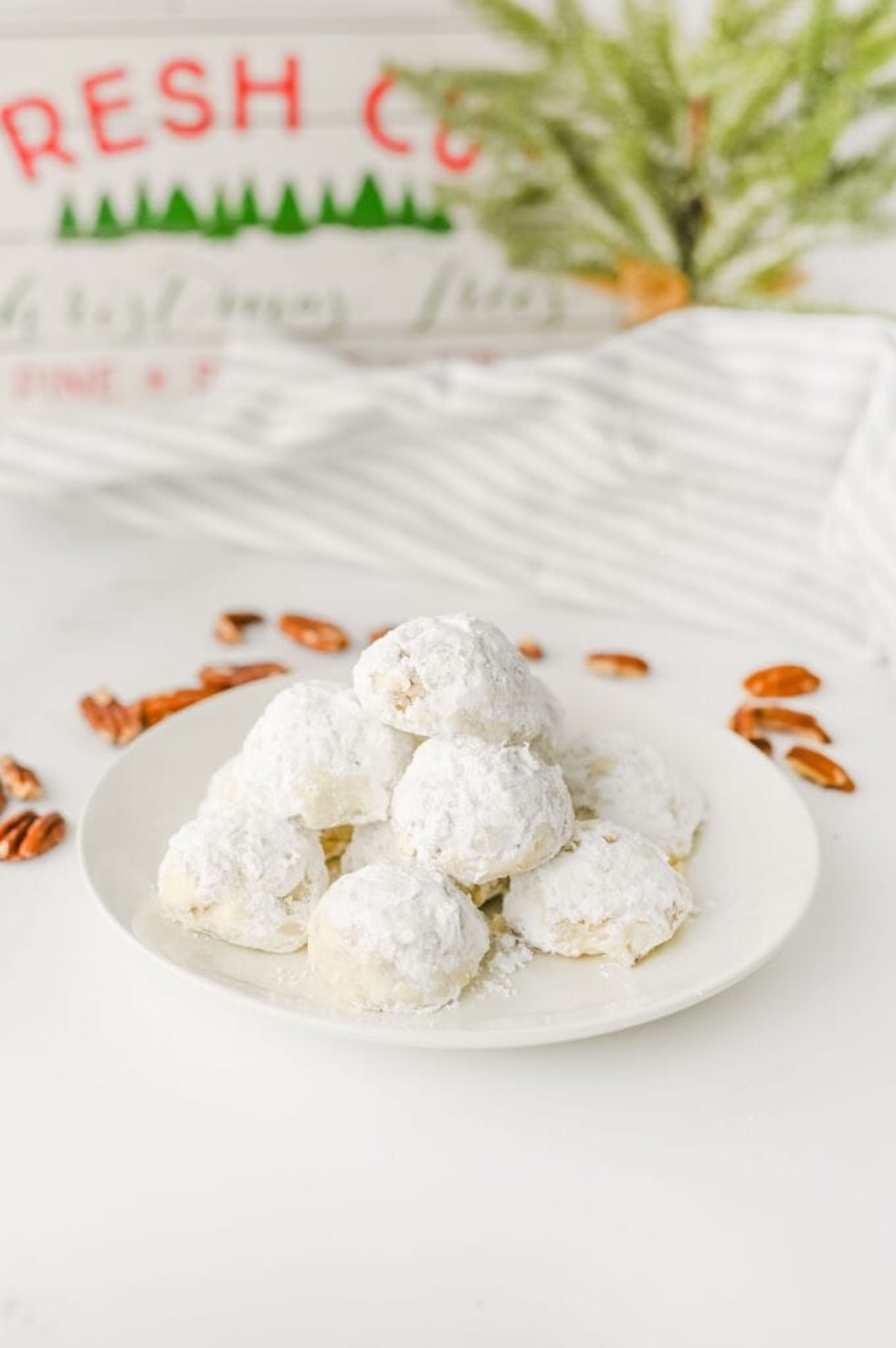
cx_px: 448
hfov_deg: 26.9
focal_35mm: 50
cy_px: 674
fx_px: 1870
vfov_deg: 39.6
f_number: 4.5
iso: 100
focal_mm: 50
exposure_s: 1/100
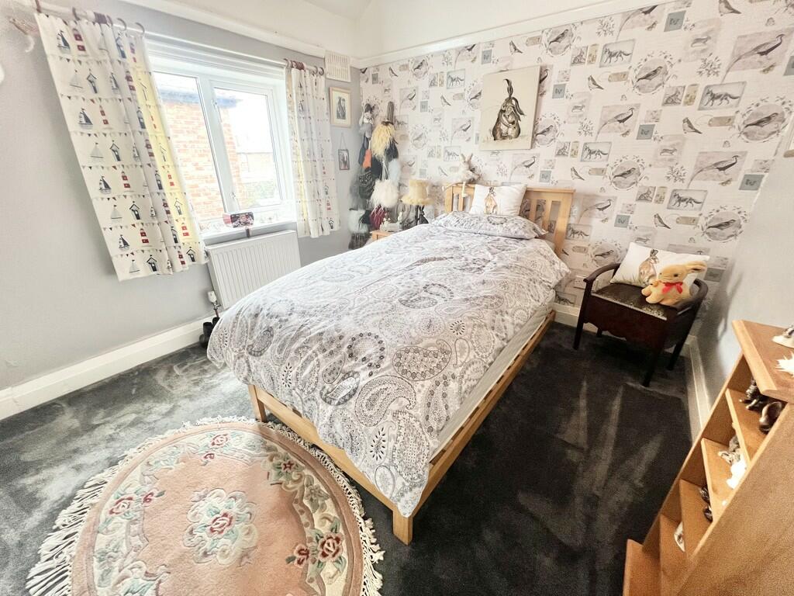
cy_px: 298
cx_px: 397
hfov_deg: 106.2
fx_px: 298
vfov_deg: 89.9
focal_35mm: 13
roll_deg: -0.2
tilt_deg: -25.0
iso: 250
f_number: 1.8
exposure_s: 1/100
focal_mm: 1.57
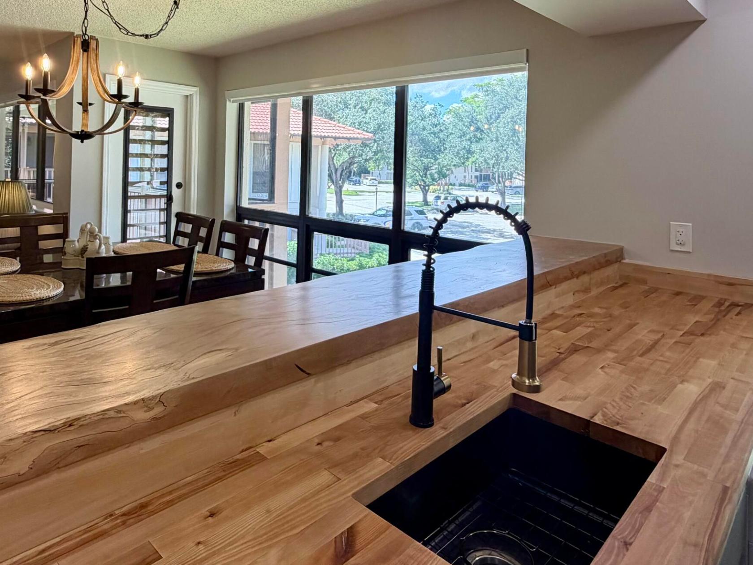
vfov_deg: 54.9
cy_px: 161
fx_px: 522
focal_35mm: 24
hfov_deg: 71.2
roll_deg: -1.4
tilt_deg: +0.4
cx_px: 323
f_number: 2.2
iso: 125
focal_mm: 2.22
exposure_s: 1/121
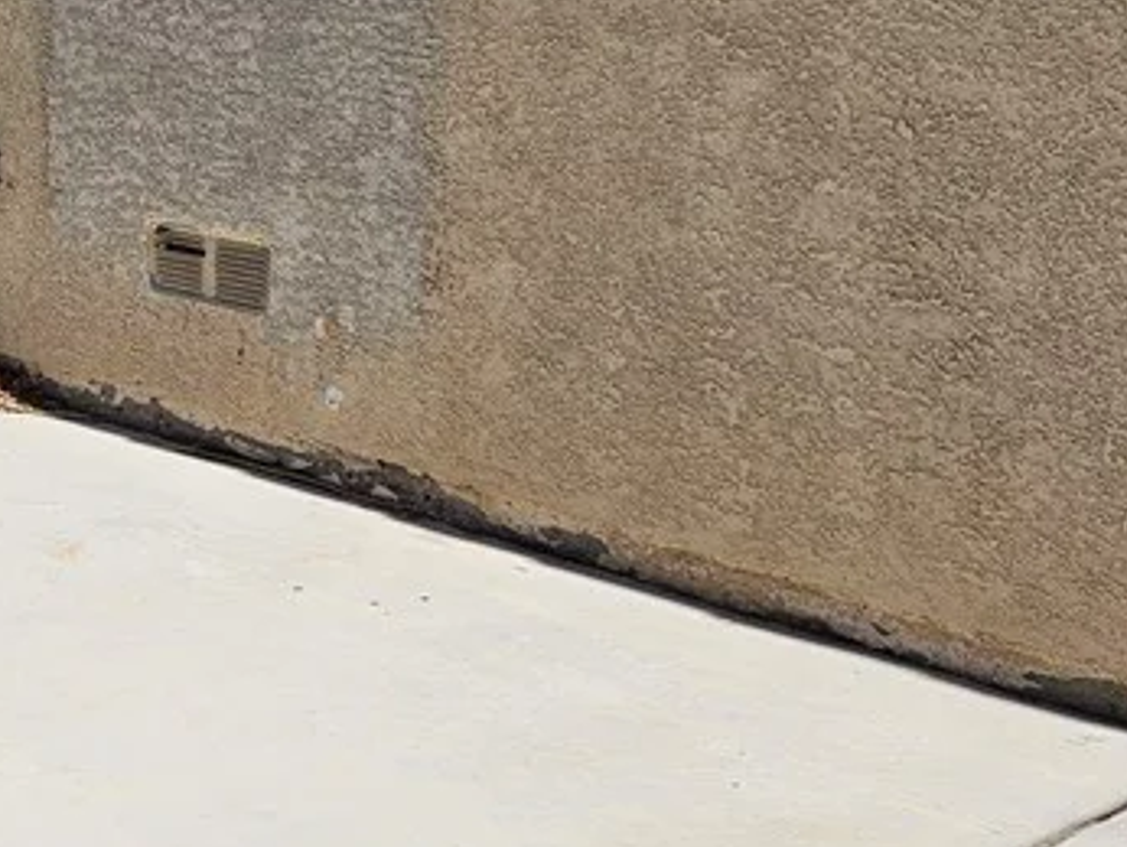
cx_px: -531
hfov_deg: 23.3
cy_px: 111
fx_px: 2215
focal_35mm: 68
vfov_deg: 21.2
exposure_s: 1/1580
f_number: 1.7
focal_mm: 6.3
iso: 10
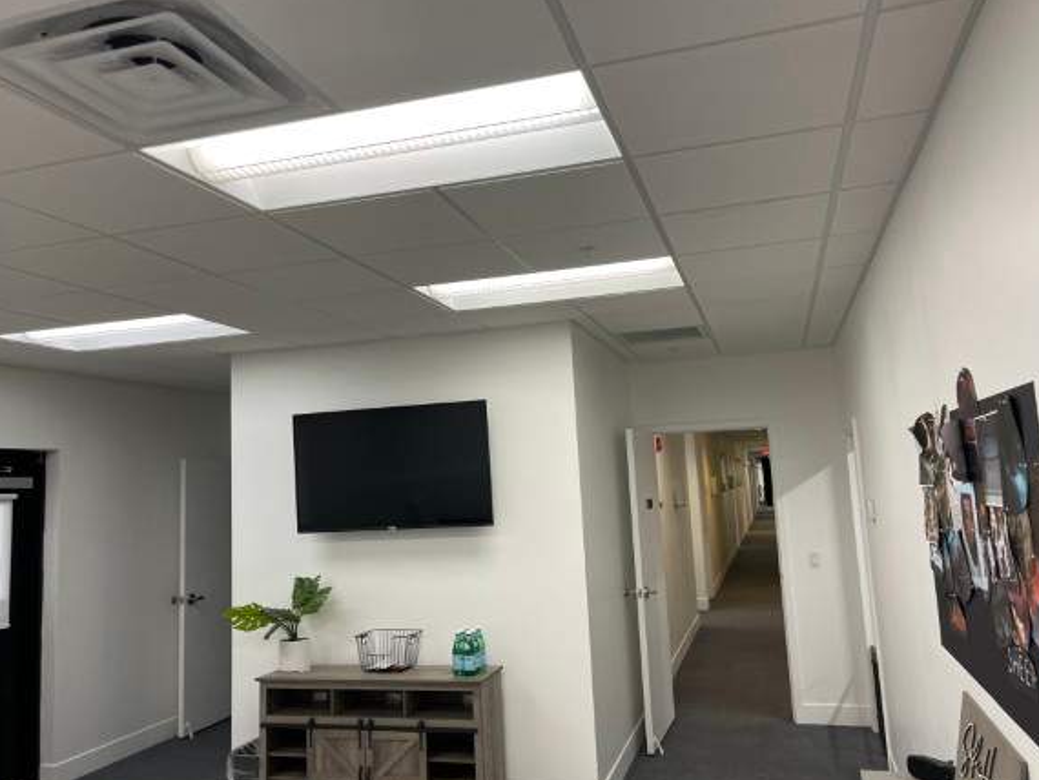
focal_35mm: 29
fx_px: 871
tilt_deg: +10.4
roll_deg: +2.5
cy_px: 365
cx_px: 503
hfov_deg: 61.6
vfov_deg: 48.2
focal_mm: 5.1
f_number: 1.6
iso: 80
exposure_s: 1/120
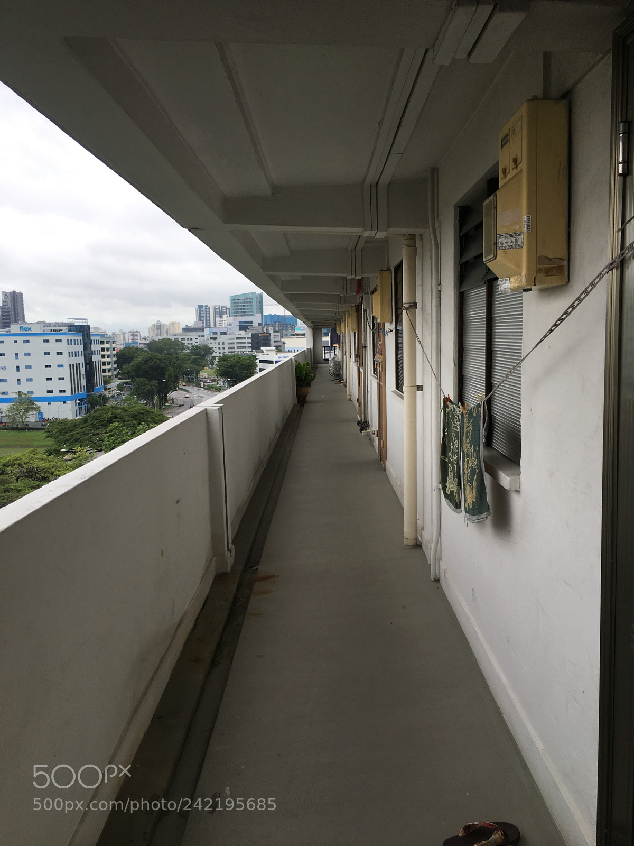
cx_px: 317
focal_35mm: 29
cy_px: 423
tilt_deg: -5.3
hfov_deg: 48.2
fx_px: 708
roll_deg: +0.8
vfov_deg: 61.7
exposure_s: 1/527
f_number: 2.2
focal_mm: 4.15
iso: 25
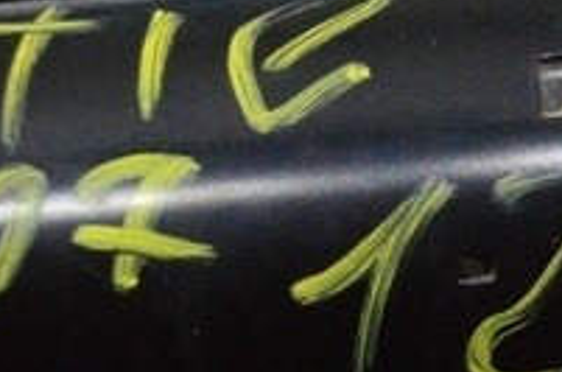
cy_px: 303
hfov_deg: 10.3
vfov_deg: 6.9
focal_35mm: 199
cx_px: 548
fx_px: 3099
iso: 6400
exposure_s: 1/800
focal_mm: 26
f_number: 4
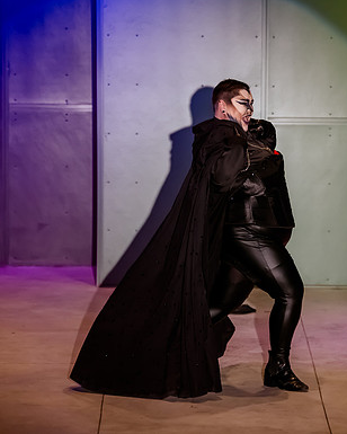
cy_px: 203
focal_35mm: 214
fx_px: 2747
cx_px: 278
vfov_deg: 9.0
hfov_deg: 7.2
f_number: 2.8
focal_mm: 120
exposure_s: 1/500
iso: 2500
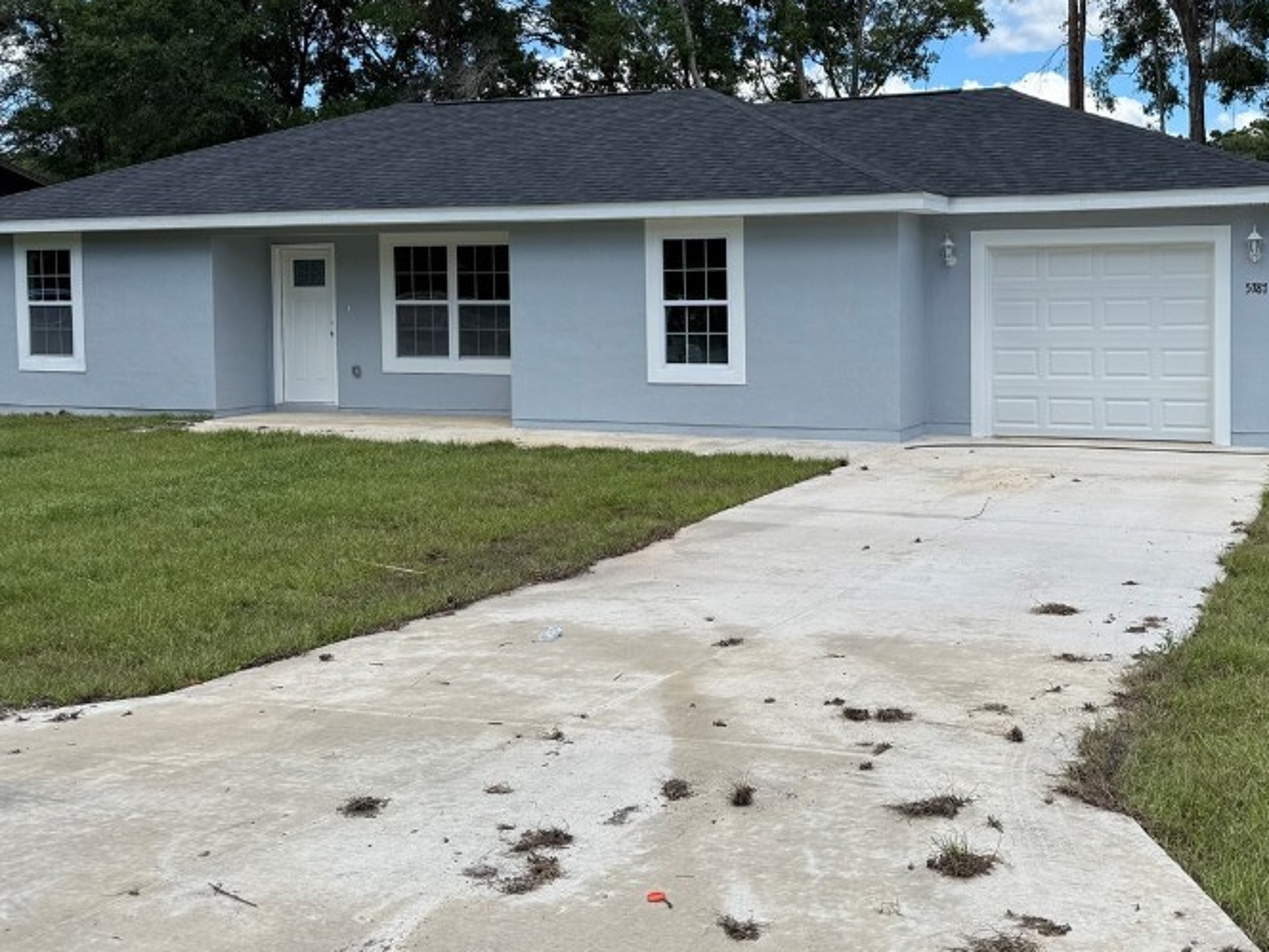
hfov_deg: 49.3
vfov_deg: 38.4
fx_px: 1356
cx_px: 847
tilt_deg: -2.2
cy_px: 350
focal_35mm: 37
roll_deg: +0.2
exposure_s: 1/3247
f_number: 1.78
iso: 80
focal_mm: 6.76
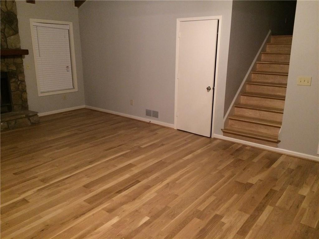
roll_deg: +0.1
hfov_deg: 61.7
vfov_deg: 48.2
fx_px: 267
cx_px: 160
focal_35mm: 29
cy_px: 120
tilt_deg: -13.5
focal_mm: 4.15
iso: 320
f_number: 2.2
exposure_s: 1/15
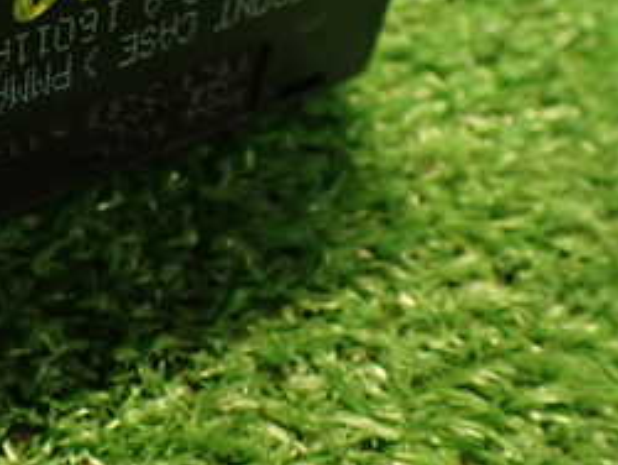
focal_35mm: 72
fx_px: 1287
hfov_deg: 25.1
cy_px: 74
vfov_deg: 20.2
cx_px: -59
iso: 500
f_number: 2.3
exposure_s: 1/30
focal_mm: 5.4
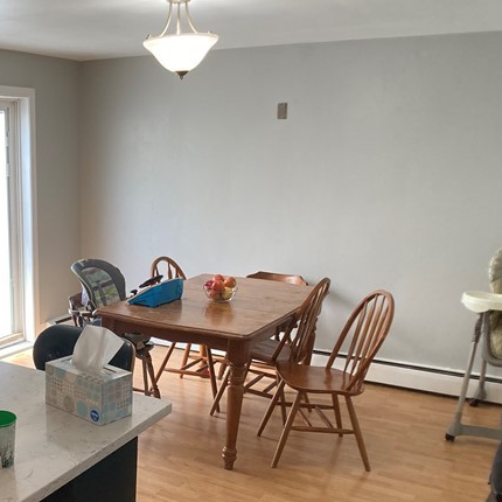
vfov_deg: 29.0
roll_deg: +1.1
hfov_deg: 27.9
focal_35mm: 59
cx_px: 40
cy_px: 311
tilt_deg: -14.1
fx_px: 968
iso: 80
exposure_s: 1/121
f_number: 1.8
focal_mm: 3.99
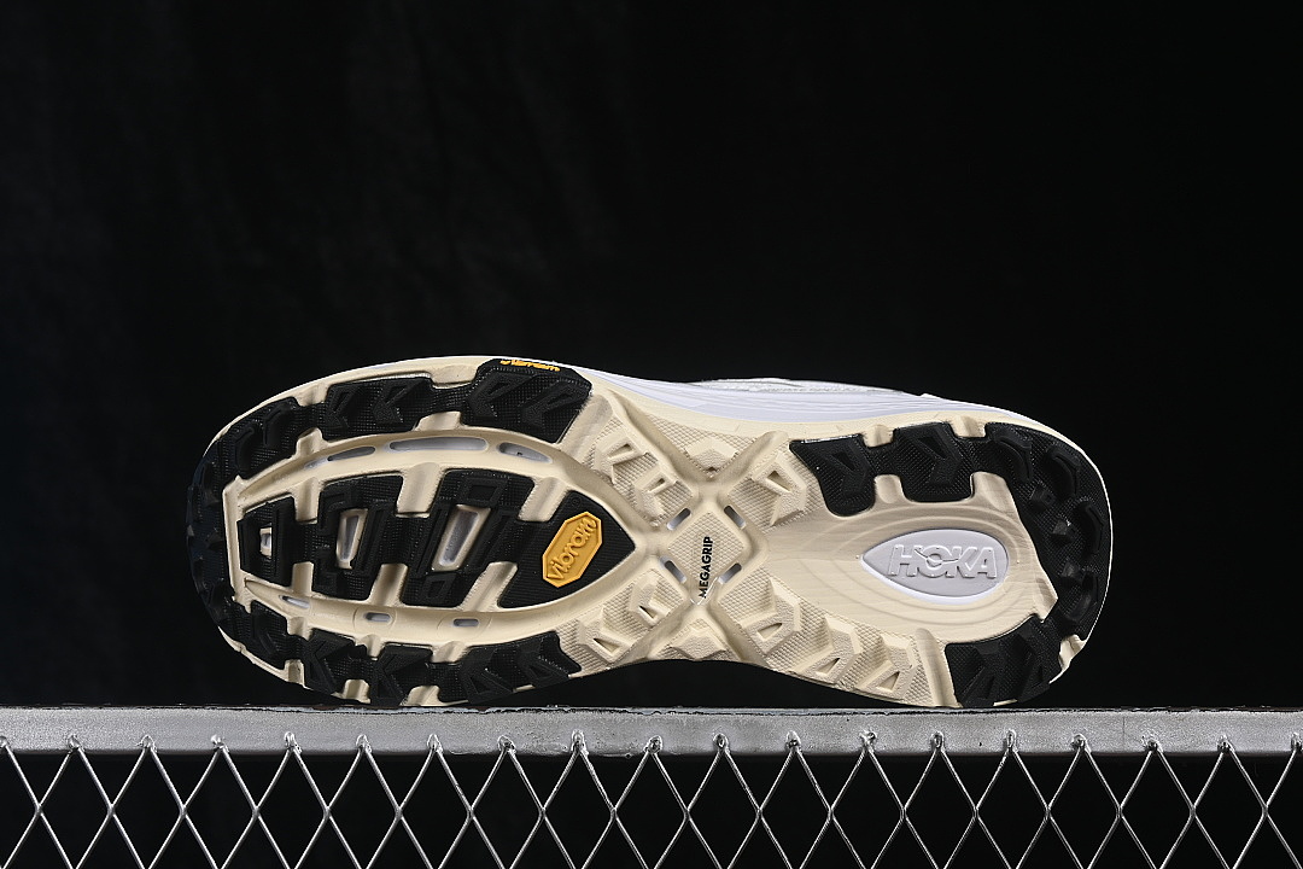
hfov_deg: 27.0
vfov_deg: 18.2
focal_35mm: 75
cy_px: 434
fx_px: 2714
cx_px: 652
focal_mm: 50
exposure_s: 1/80
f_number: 8
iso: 160
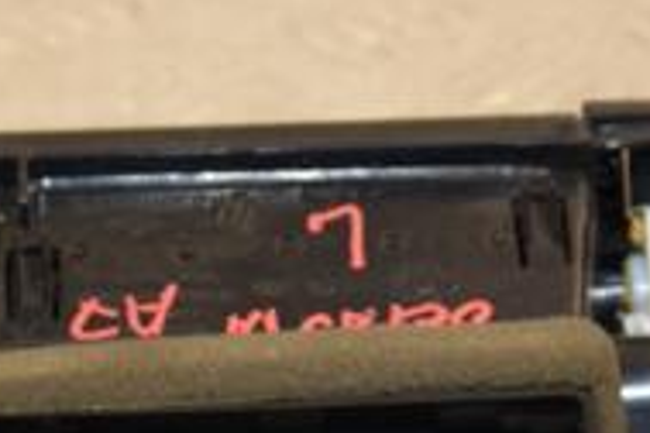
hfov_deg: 6.5
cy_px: 340
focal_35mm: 315
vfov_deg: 4.4
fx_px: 5687
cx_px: 206
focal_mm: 66
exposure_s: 1/200
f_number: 6.3
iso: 800
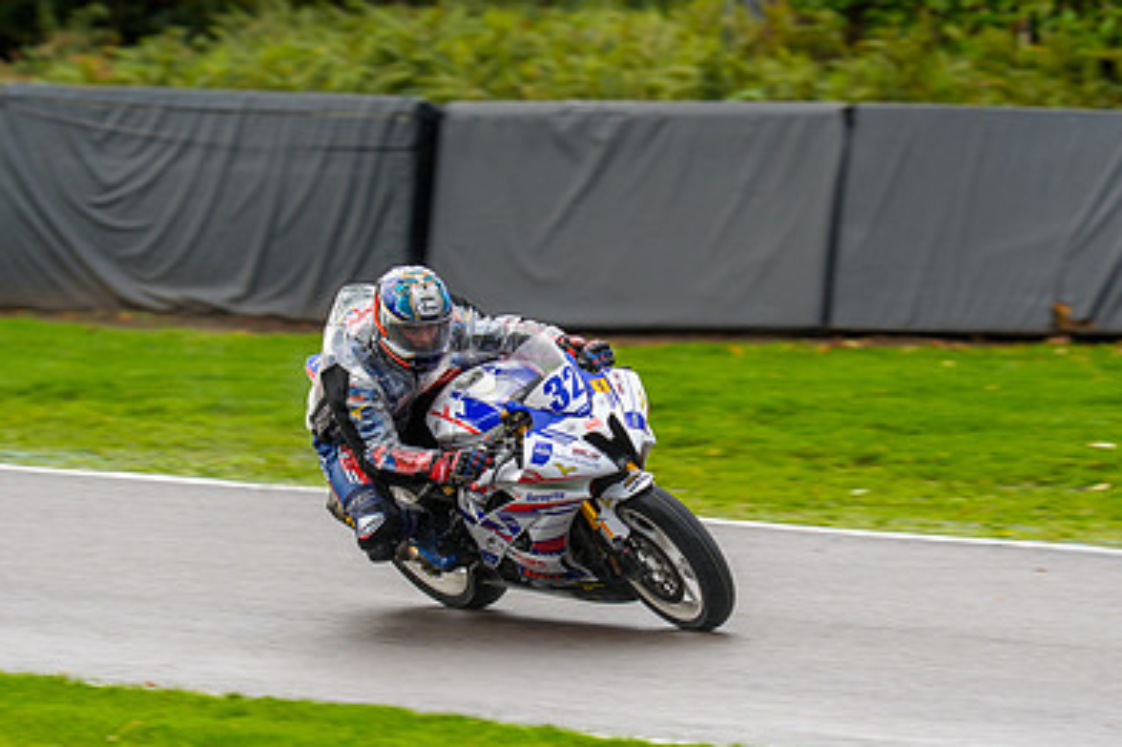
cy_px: 505
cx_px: 611
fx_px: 21588
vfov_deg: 2.0
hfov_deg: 3.0
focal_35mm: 693
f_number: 5.6
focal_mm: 400
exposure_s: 1/400
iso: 250
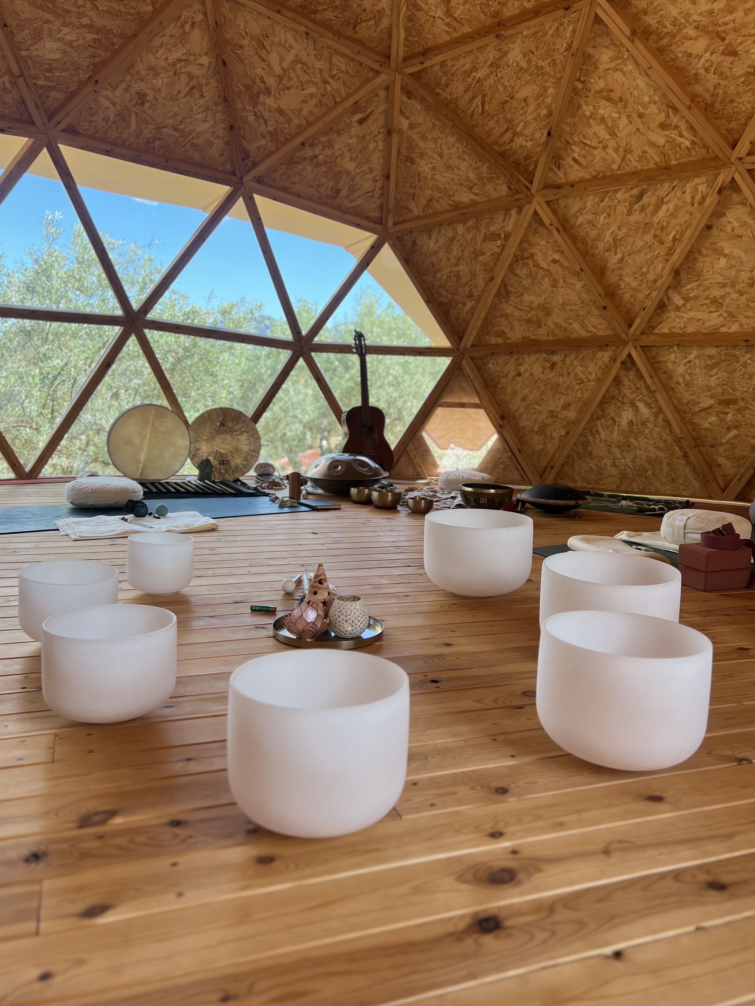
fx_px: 785
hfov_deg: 51.4
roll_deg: -1.7
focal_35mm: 27
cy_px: 486
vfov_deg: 65.3
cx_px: 379
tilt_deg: -7.5
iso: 50
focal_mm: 5.7
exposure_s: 1/360
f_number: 1.5
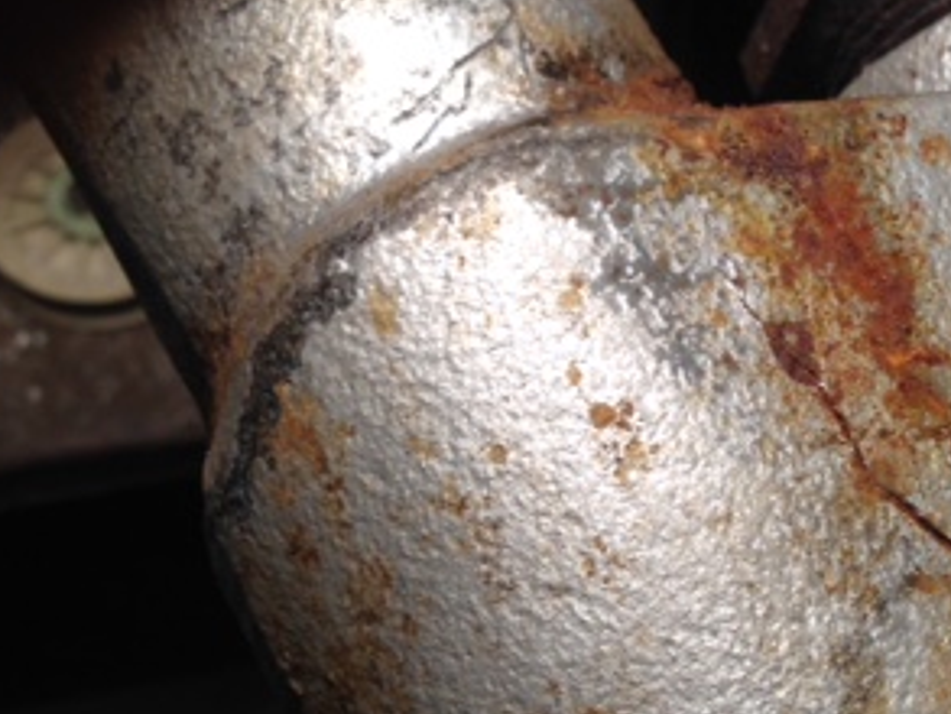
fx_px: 1979
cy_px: 334
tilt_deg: -64.9
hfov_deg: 27.0
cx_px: 574
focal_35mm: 72
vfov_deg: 20.5
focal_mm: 4.12
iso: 50
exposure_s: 1/60
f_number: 2.4
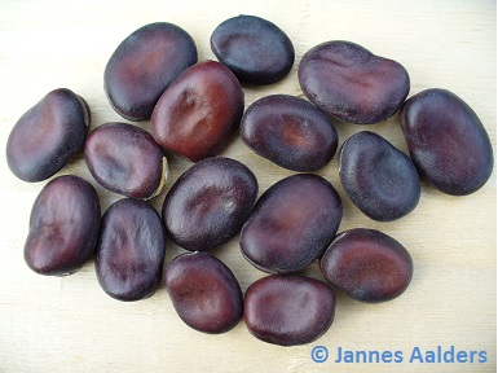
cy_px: 186
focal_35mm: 37
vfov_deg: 38.6
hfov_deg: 50.2
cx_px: 249
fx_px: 532
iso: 80
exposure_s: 1/160
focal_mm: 6.1
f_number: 2.8
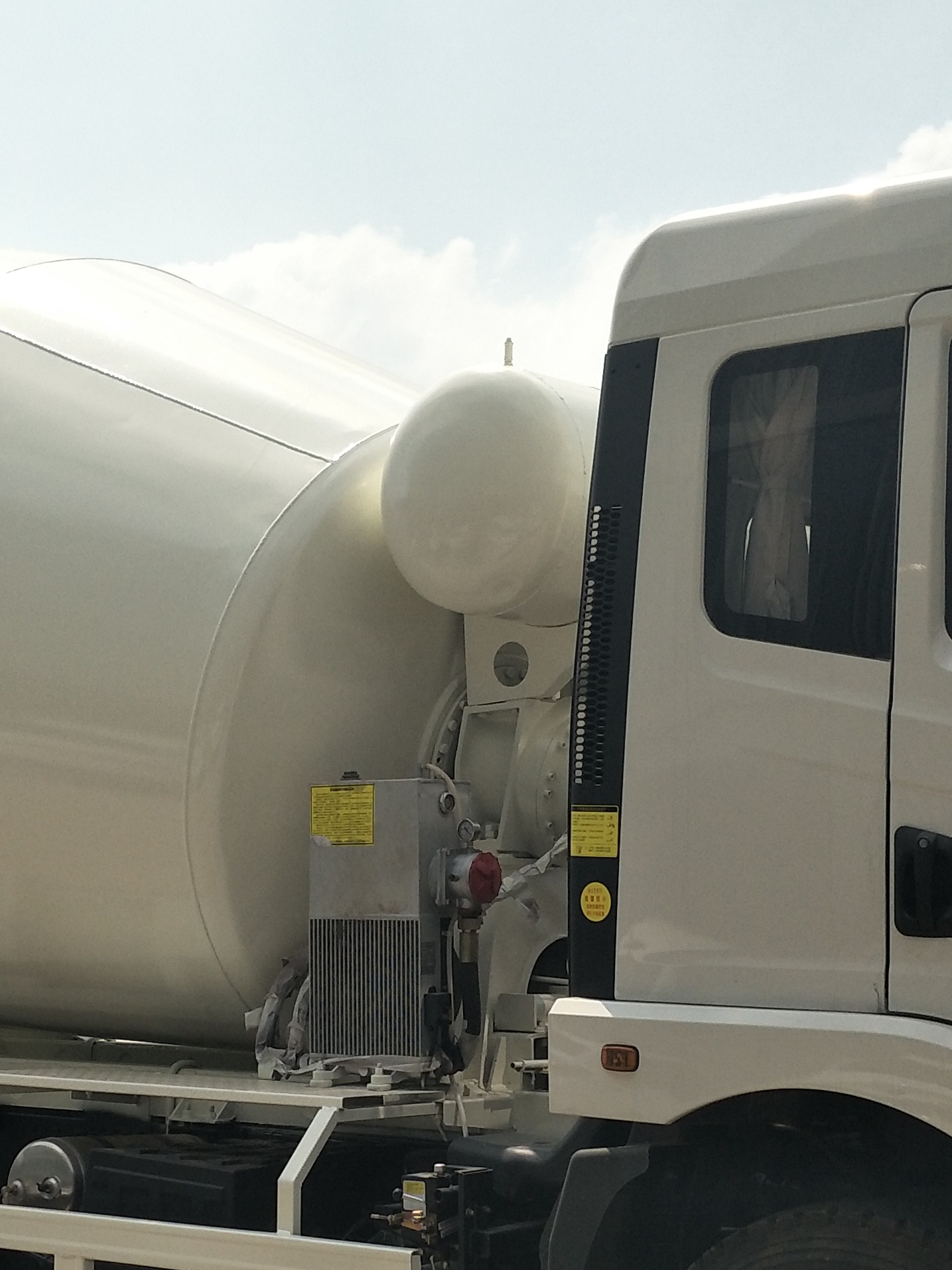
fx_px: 1943
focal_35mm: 53
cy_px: 813
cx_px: 435
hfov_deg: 27.5
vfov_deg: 35.9
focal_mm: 3.79
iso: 34
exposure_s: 1/2667
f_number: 1.7
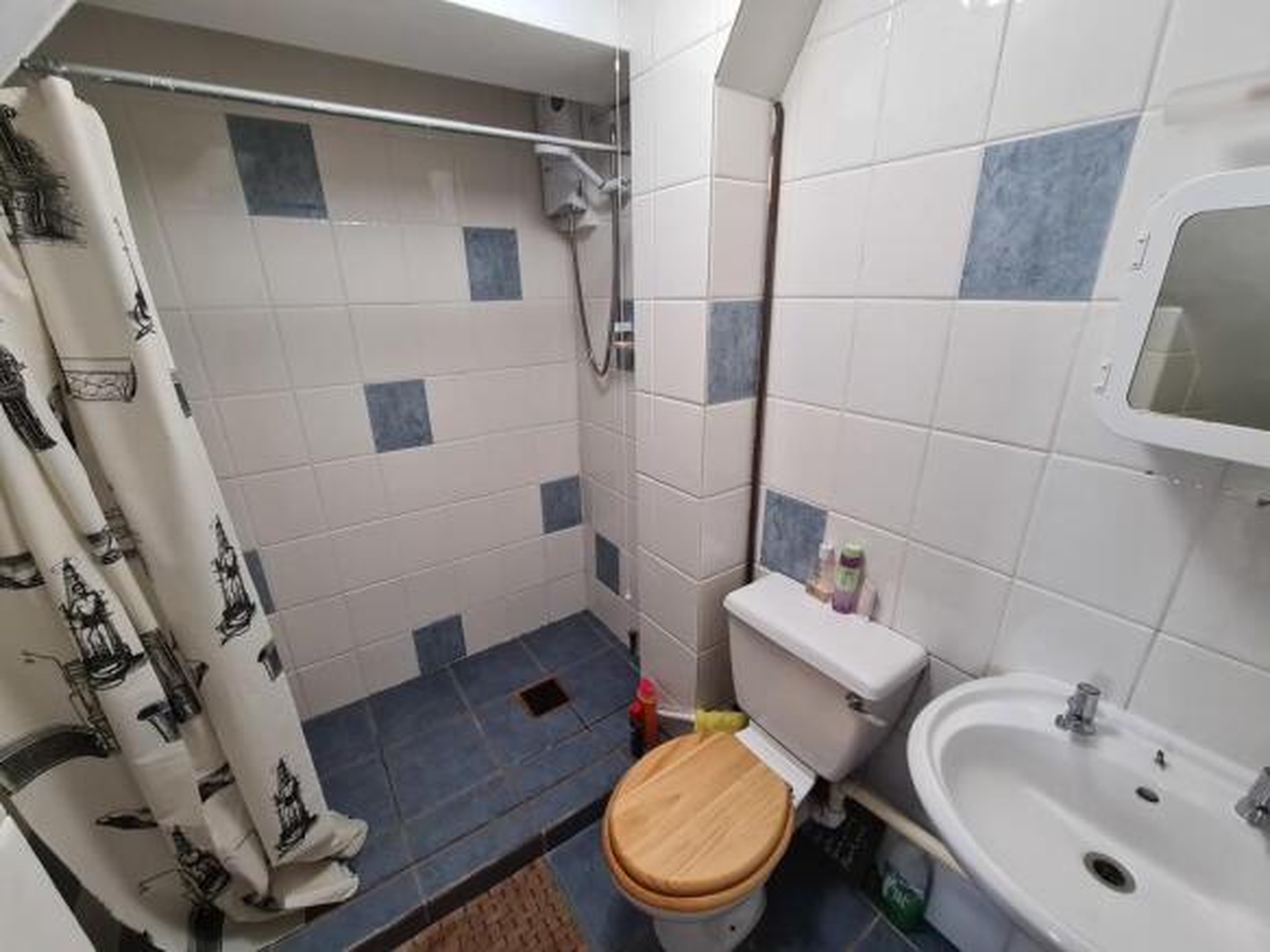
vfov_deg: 89.9
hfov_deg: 106.2
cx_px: 635
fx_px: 477
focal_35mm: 13
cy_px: 476
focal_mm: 2.2
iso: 200
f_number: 2.2
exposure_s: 1/50
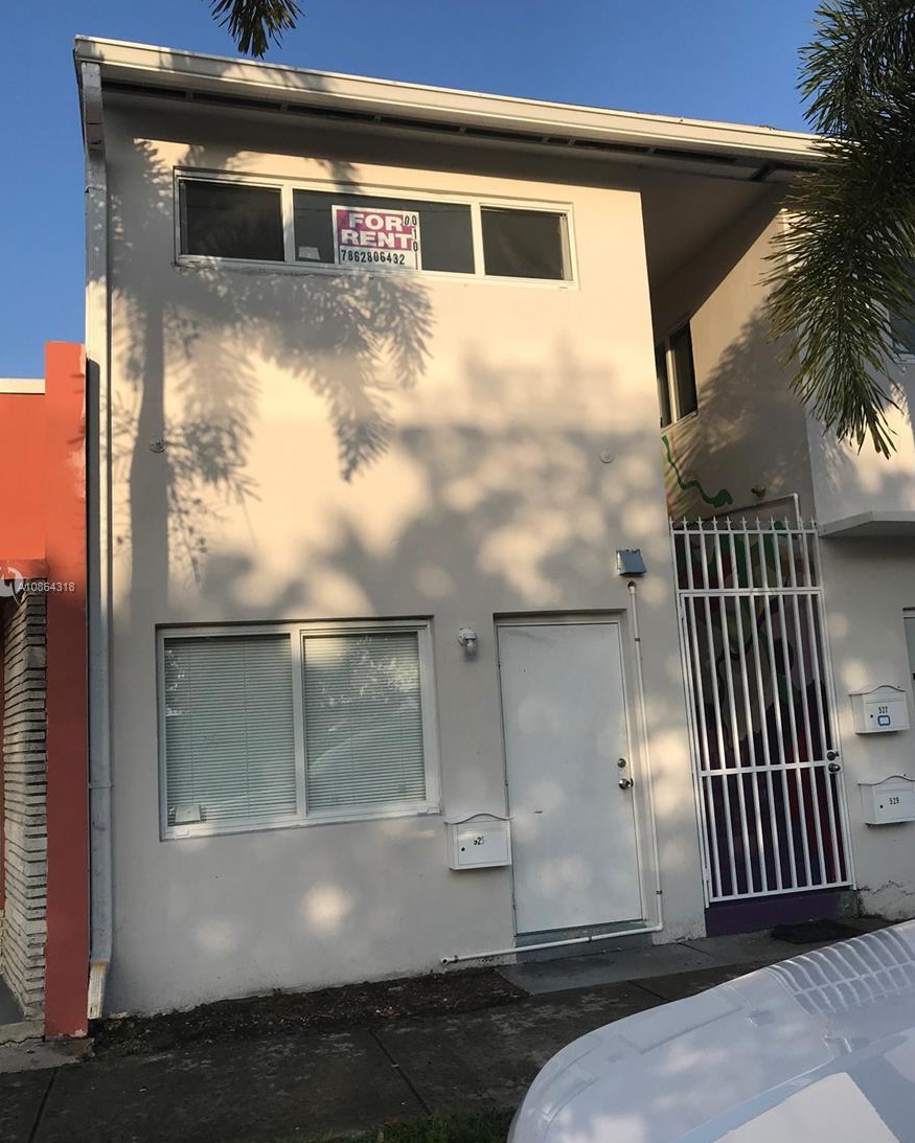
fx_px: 1015
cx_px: 453
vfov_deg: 58.7
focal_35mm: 30
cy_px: 588
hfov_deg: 48.5
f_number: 1.8
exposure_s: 1/1953
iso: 20
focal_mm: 3.99
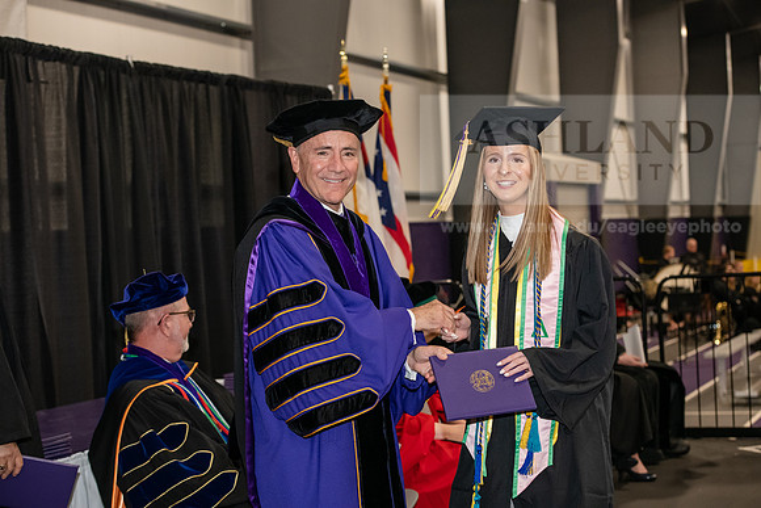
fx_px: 1480
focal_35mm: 70
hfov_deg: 28.8
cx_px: 380
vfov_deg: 19.5
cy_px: 254
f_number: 5
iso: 2500
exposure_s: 1/200
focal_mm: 70
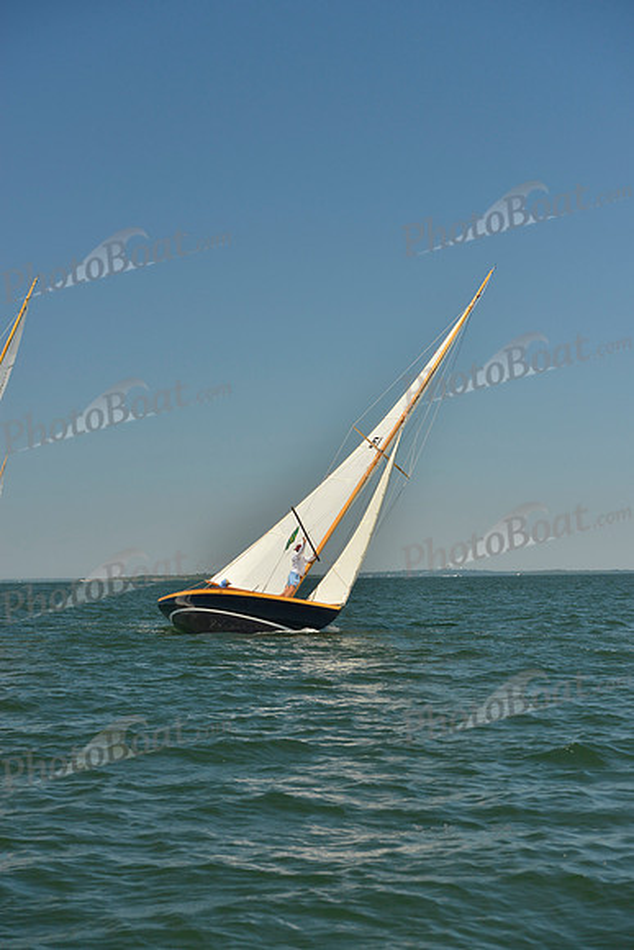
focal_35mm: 70
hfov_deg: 19.5
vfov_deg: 28.8
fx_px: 1848
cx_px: 317
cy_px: 475
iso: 280
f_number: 6.3
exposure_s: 1/800
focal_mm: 70
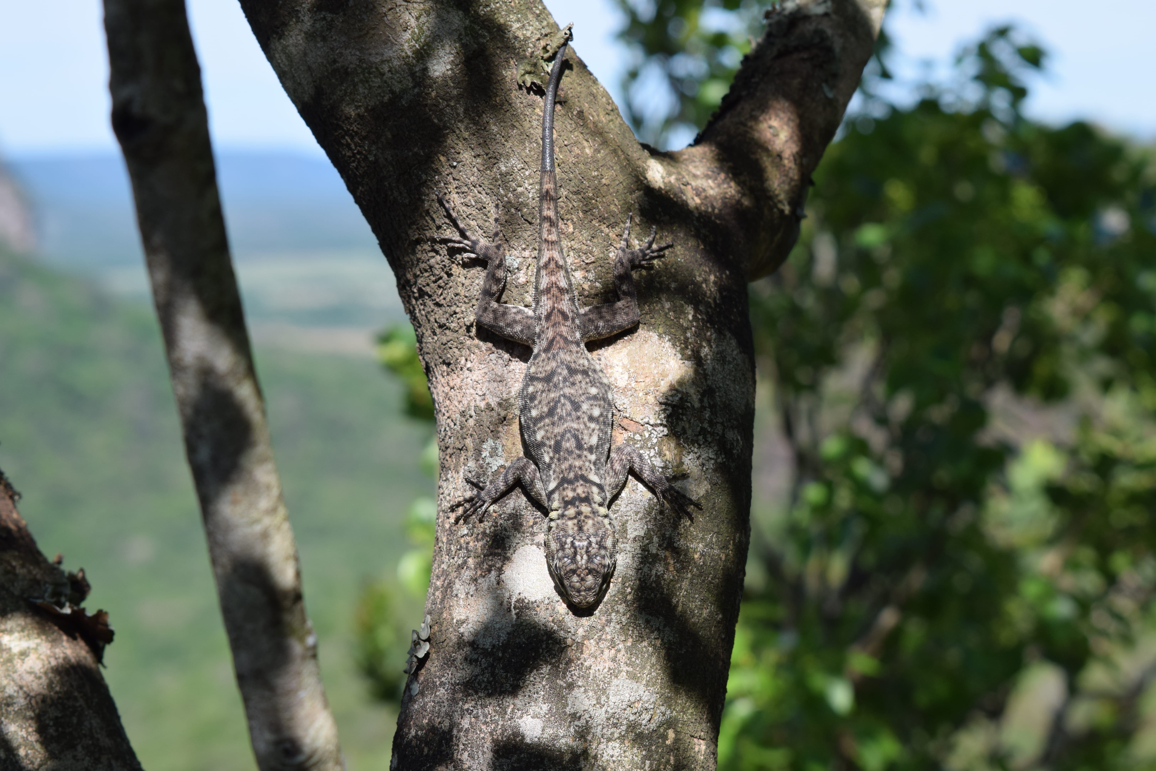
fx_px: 2649
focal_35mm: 82
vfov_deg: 16.6
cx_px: 578
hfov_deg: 24.6
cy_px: 386
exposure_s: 1/320
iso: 200
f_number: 9
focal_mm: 55
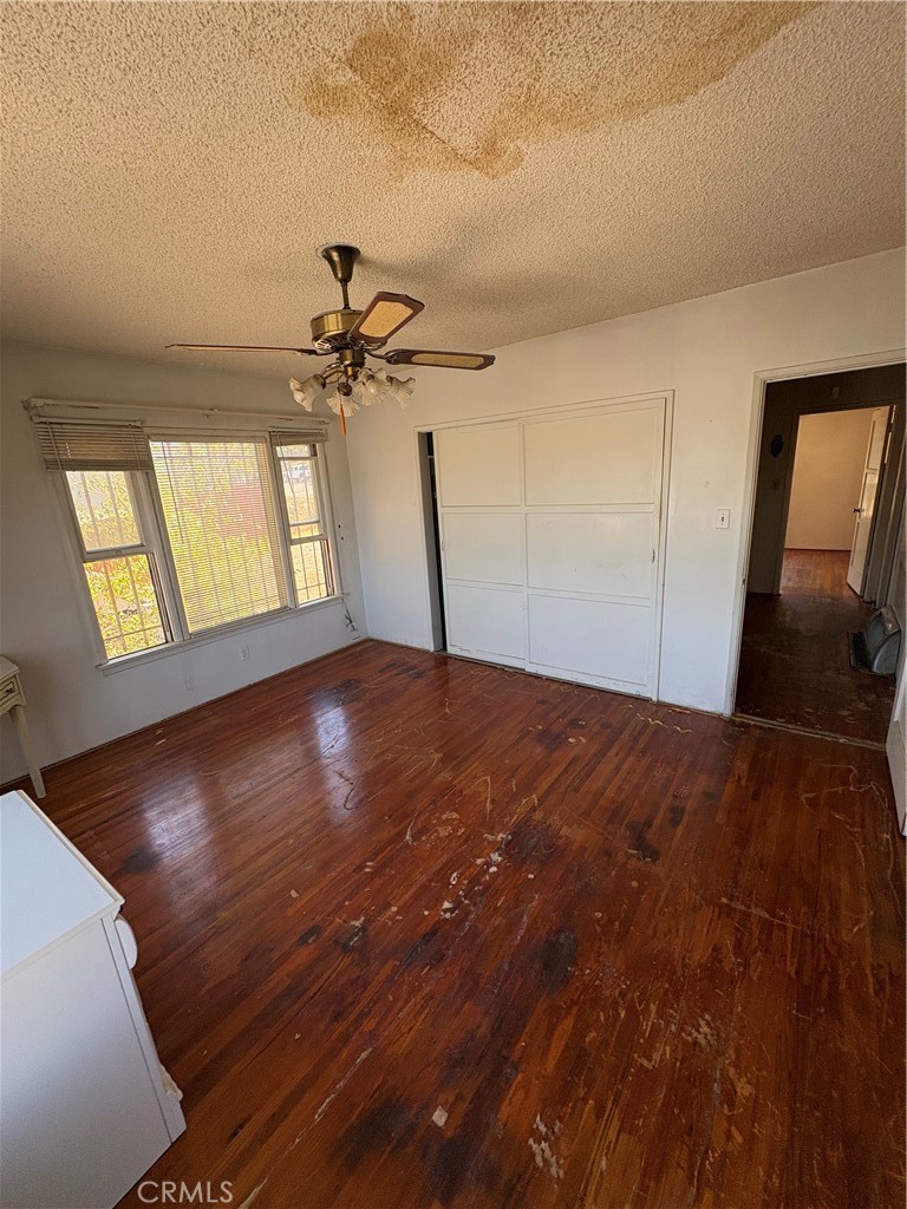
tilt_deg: -15.0
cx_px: 454
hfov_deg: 85.7
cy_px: 604
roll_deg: +4.1
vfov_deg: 102.1
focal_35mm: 14
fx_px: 489
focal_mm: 2.22
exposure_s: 1/99
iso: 200
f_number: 2.2
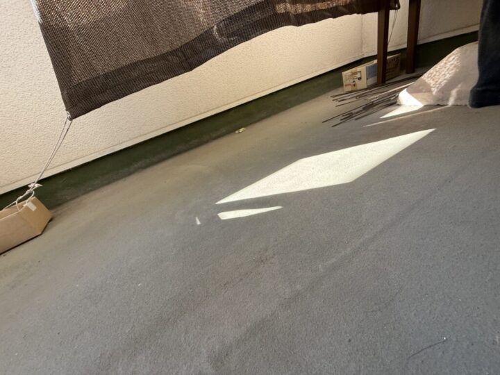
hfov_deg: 102.1
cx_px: 250
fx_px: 202
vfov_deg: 85.7
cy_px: 188
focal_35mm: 14
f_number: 2.2
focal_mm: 2.22
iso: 64
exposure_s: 1/99
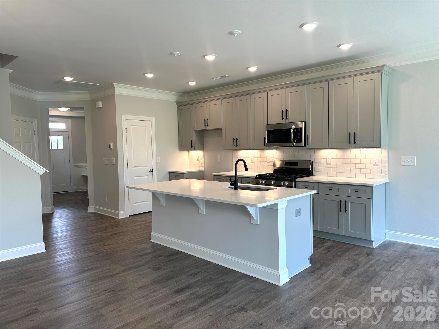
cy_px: 164
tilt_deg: -3.9
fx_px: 304
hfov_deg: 71.6
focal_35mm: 24
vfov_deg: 56.8
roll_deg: +0.7
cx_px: 220
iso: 64
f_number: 1.78
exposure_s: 1/120
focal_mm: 6.86
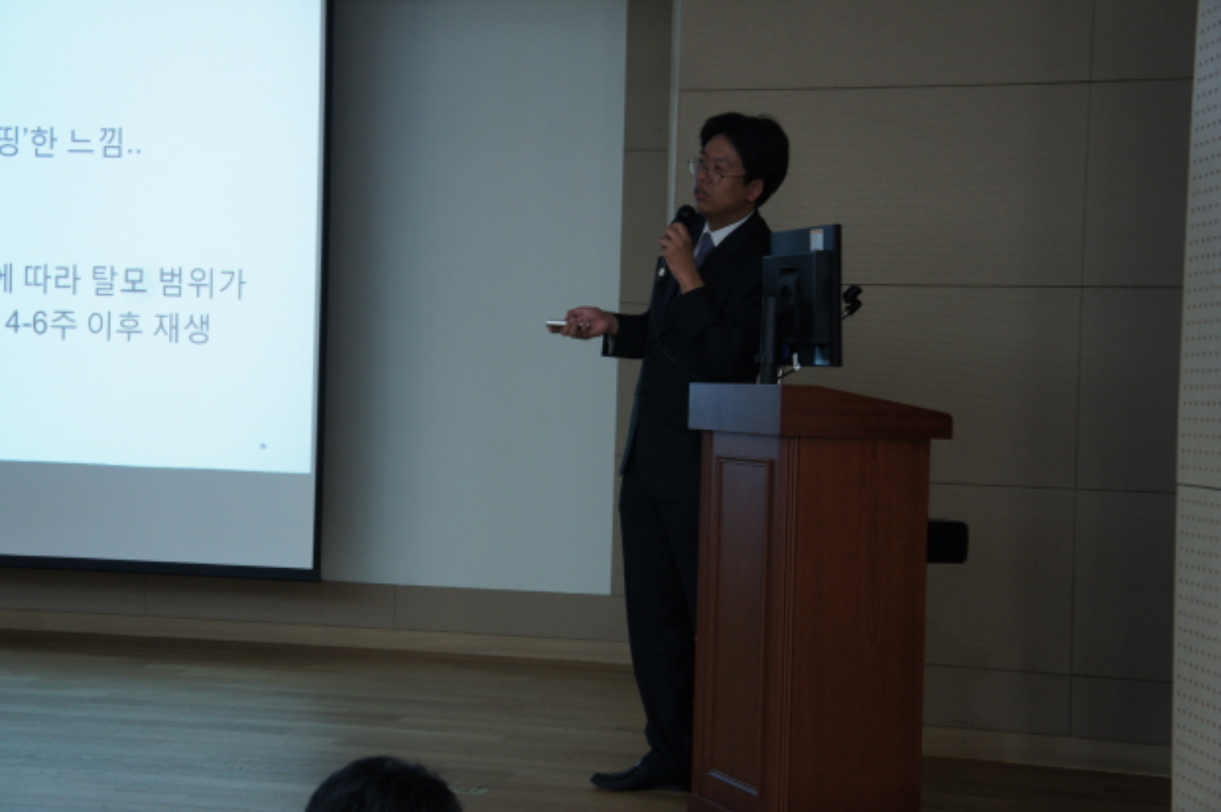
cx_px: 610
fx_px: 2134
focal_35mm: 63
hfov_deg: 31.9
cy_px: 406
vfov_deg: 21.5
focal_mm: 42
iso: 400
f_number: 5
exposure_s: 1/15
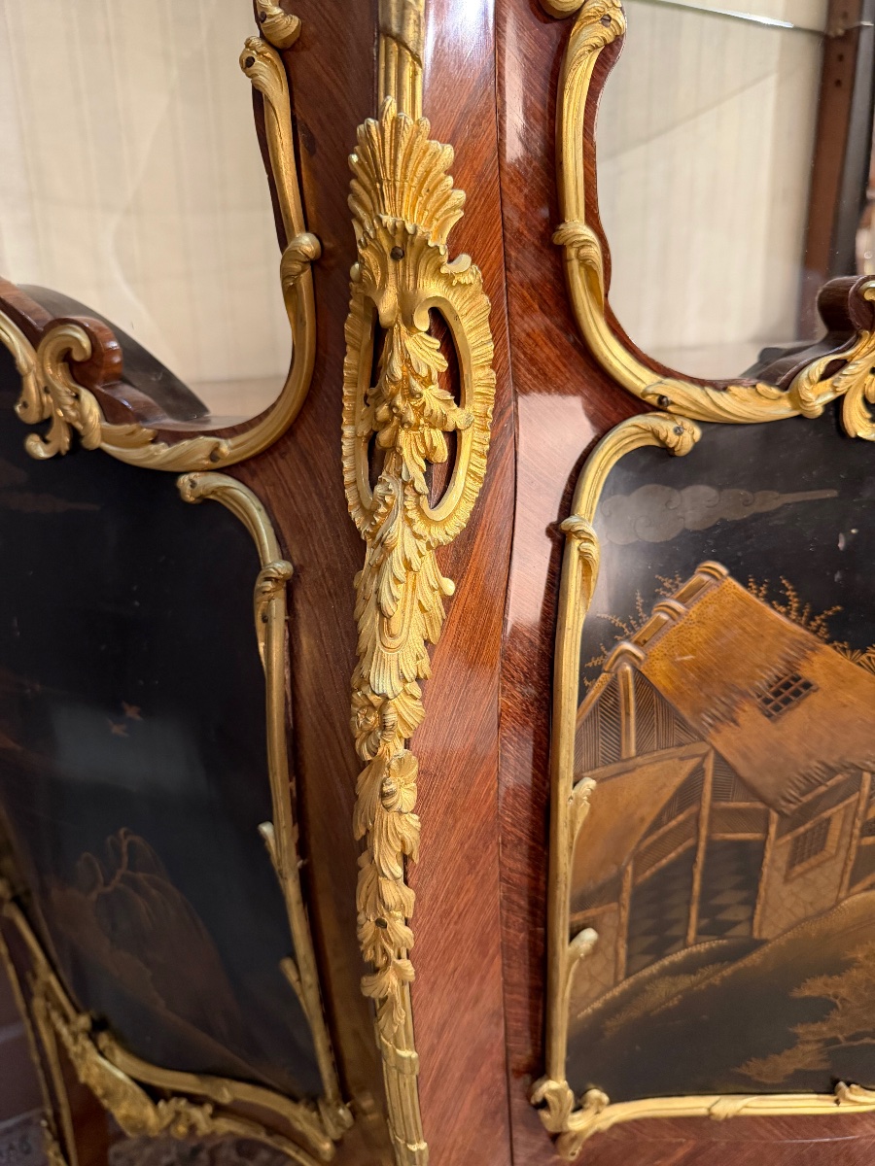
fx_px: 809
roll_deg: +0.7
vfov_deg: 71.6
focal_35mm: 24
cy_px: 583
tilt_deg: -20.3
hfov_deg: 56.8
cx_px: 438
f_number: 1.78
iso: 640
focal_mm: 6.76
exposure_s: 1/50
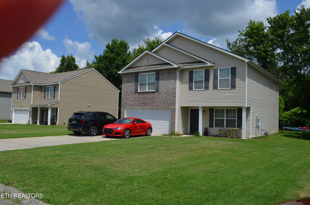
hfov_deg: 62.0
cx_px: 155
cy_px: 102
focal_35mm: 30
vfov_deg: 43.4
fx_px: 258
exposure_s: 1/320
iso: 100
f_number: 9
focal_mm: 20
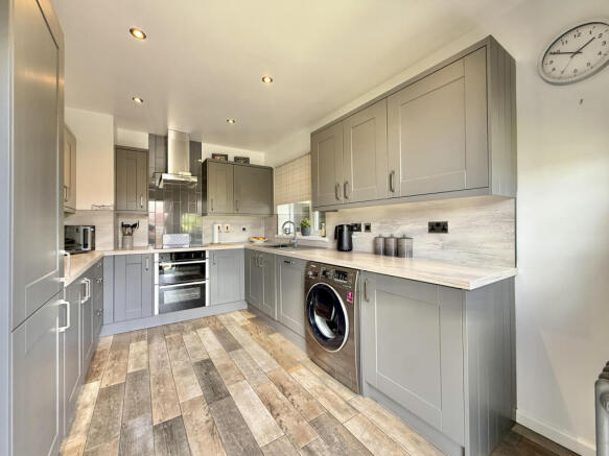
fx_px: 246
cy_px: 228
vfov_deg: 85.7
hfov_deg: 102.1
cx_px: 304
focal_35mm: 14
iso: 160
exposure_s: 1/99
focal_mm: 2.22
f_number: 2.2
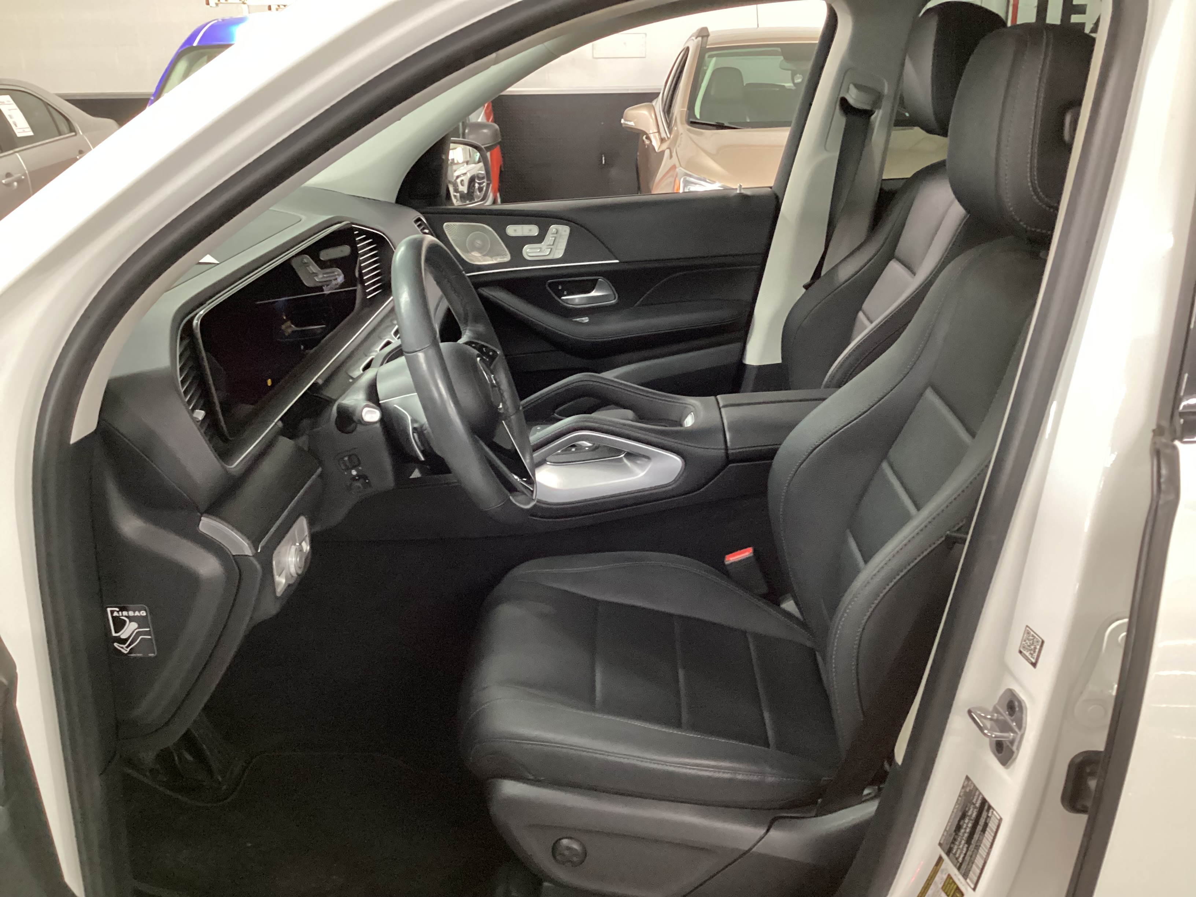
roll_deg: +1.3
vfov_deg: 45.4
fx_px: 1071
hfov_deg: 58.4
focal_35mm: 31
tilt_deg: -20.8
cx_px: 598
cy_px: 448
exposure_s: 1/30
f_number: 2.4
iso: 640
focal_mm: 3.3
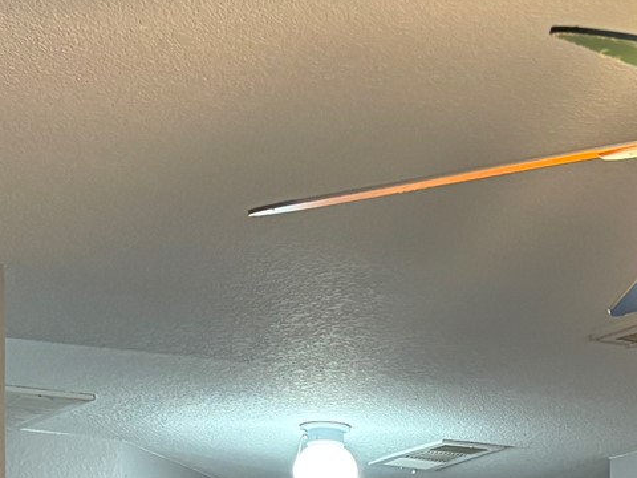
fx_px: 2043
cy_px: 864
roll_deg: +1.1
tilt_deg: +0.8
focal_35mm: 111
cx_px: 711
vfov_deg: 12.2
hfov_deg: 17.1
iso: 200
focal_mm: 5.96
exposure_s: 1/60
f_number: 1.6
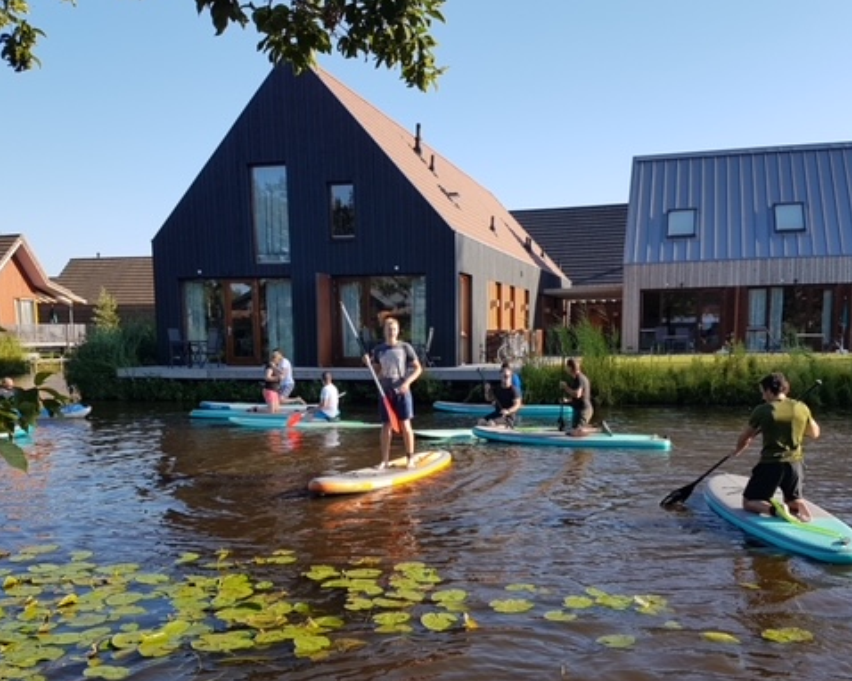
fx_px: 857
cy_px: 414
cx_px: 421
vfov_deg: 43.1
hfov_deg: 52.9
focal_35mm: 34
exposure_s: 1/1056
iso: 40
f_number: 1.7
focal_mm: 4.2
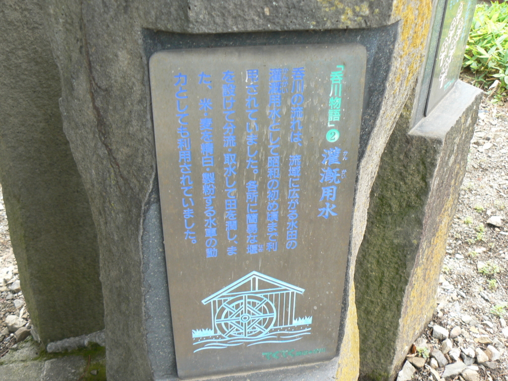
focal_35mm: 36
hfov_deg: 51.4
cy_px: 190
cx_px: 254
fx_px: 528
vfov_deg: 39.7
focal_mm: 6
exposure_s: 1/50
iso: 80
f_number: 4
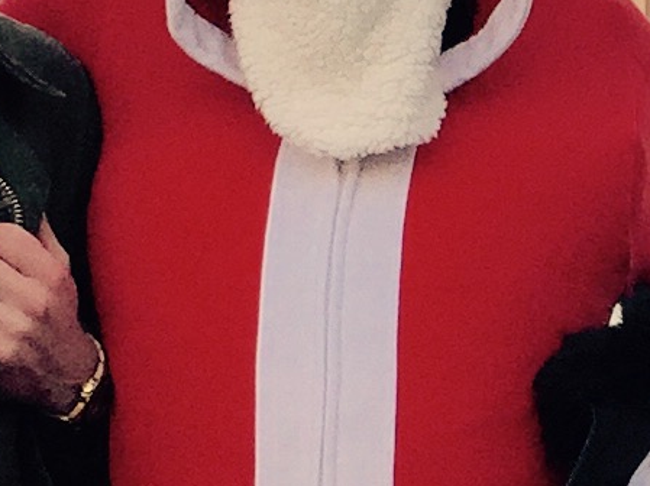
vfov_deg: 7.0
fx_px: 3959
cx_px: 673
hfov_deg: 9.3
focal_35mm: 211
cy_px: 367
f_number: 2.2
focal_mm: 4.15
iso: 32
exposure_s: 1/233
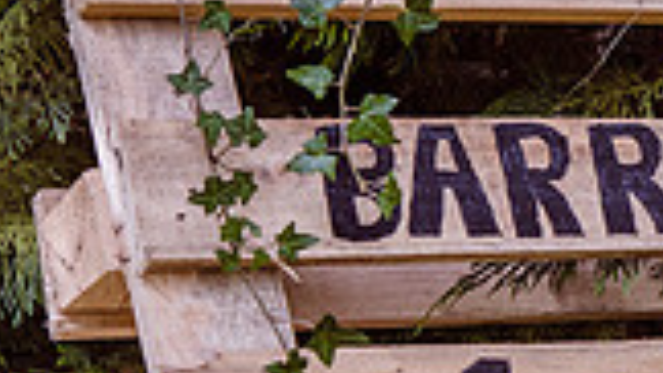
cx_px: 1027
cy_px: 178
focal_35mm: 225
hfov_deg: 9.3
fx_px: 3954
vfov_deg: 5.4
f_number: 5.6
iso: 320
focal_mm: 60
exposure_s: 1/200
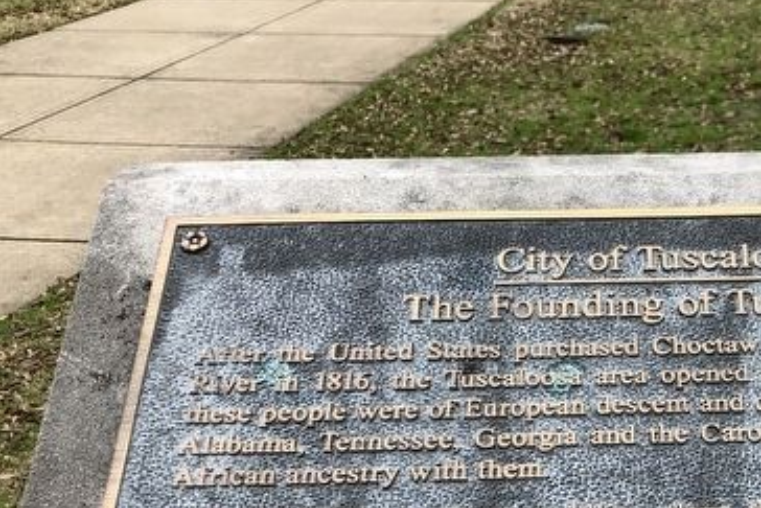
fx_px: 1353
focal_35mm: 64
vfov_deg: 20.8
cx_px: 700
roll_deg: +1.4
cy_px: 468
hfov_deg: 29.9
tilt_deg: -27.2
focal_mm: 4
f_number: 1.8
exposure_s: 1/422
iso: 20
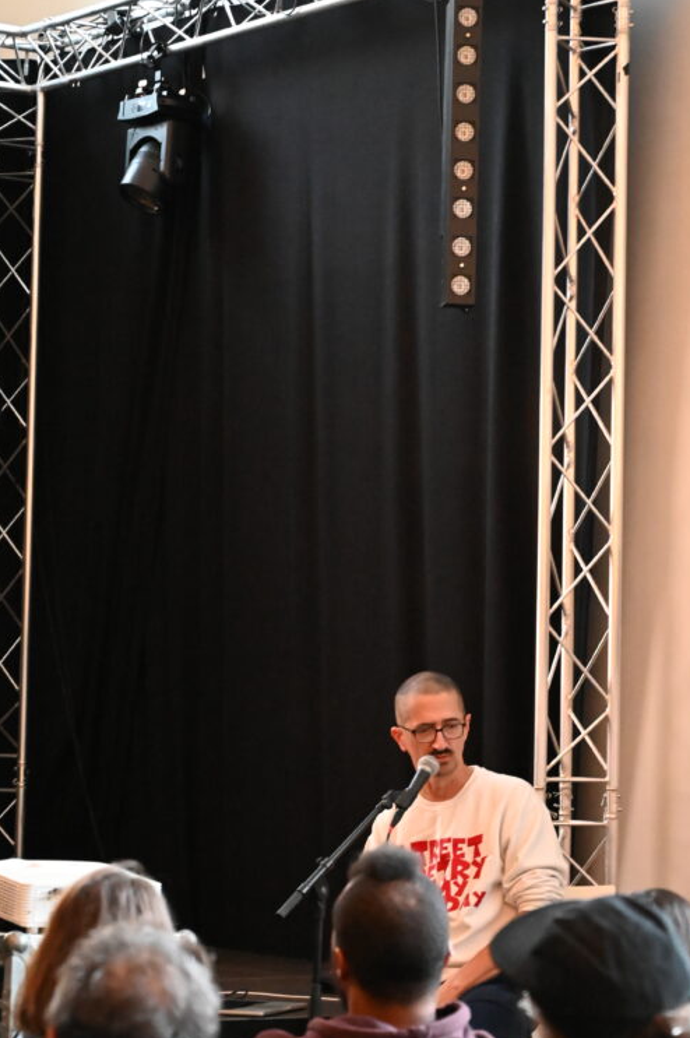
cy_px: 634
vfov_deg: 20.2
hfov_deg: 13.5
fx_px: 2909
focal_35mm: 101
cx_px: 397
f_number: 4
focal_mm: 65
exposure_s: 1/60
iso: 12800
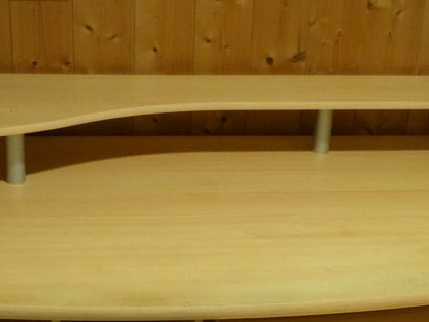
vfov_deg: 18.8
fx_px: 954
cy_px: 301
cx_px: 196
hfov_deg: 25.3
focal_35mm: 77
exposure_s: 1/13
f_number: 3
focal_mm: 5.7
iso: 400
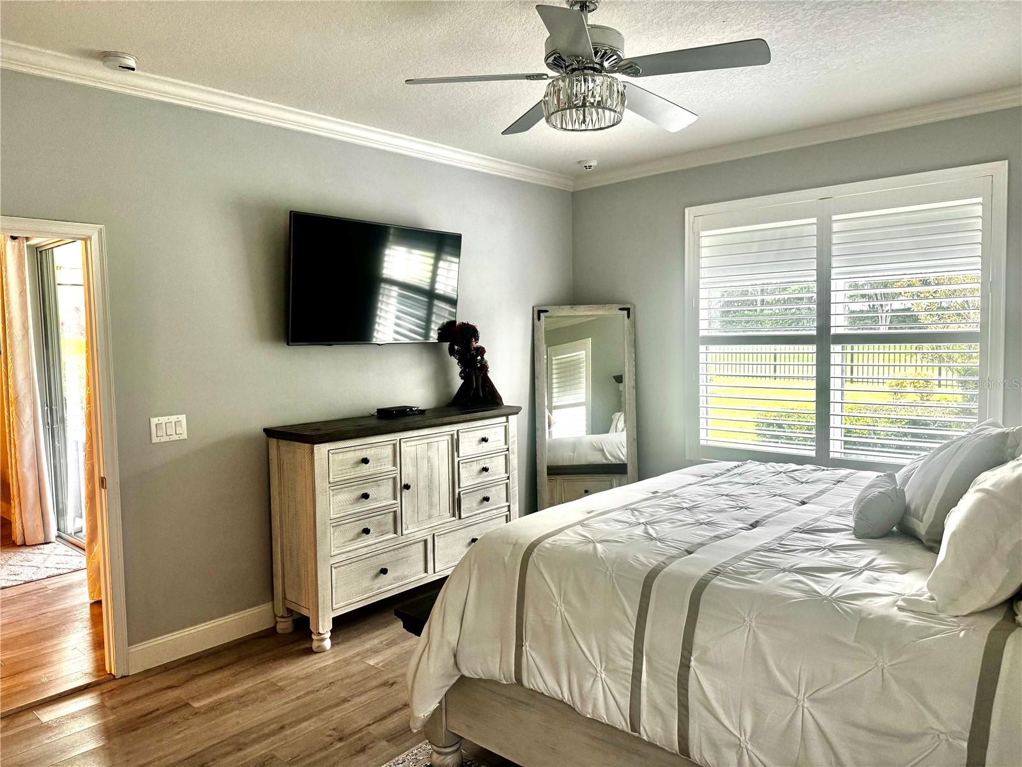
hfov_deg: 71.6
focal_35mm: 24
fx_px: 709
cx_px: 511
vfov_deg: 56.8
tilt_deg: -4.4
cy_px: 384
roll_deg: +1.1
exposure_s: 1/60
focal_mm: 6.76
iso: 200
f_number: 1.78
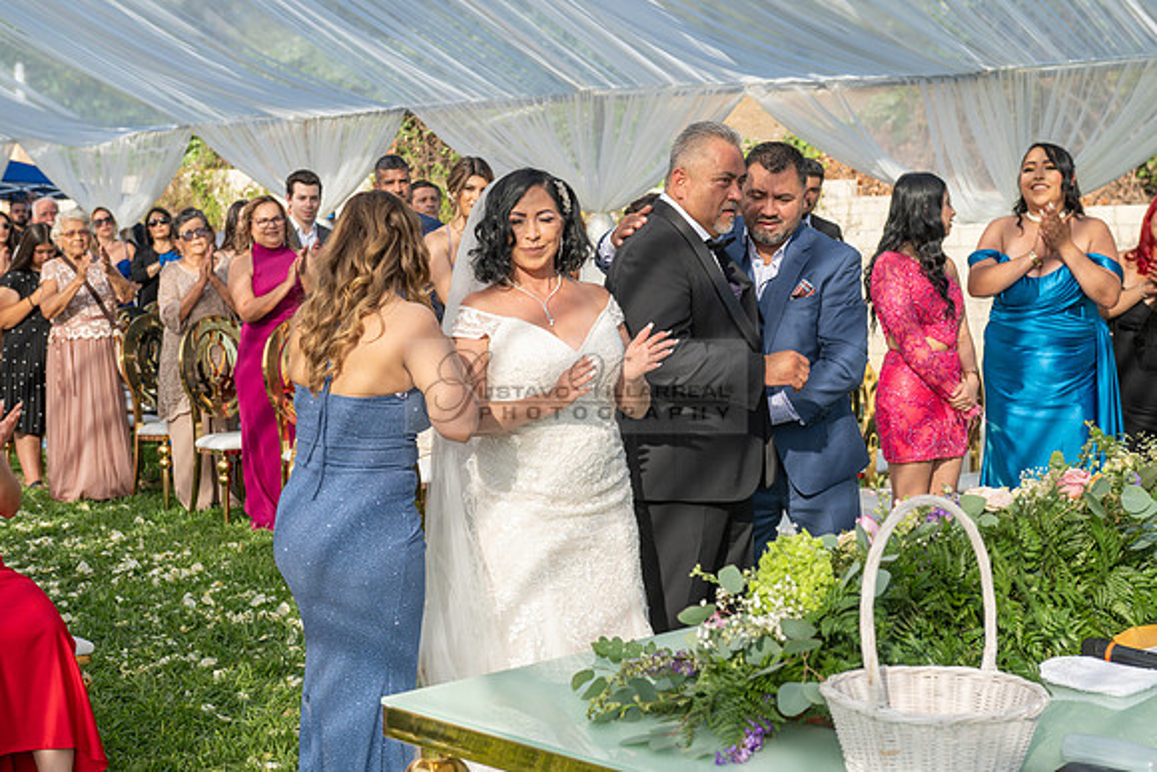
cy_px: 386
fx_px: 1800
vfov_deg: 24.2
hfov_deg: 35.6
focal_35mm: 56
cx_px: 578
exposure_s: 1/500
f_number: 5.6
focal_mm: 56
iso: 200
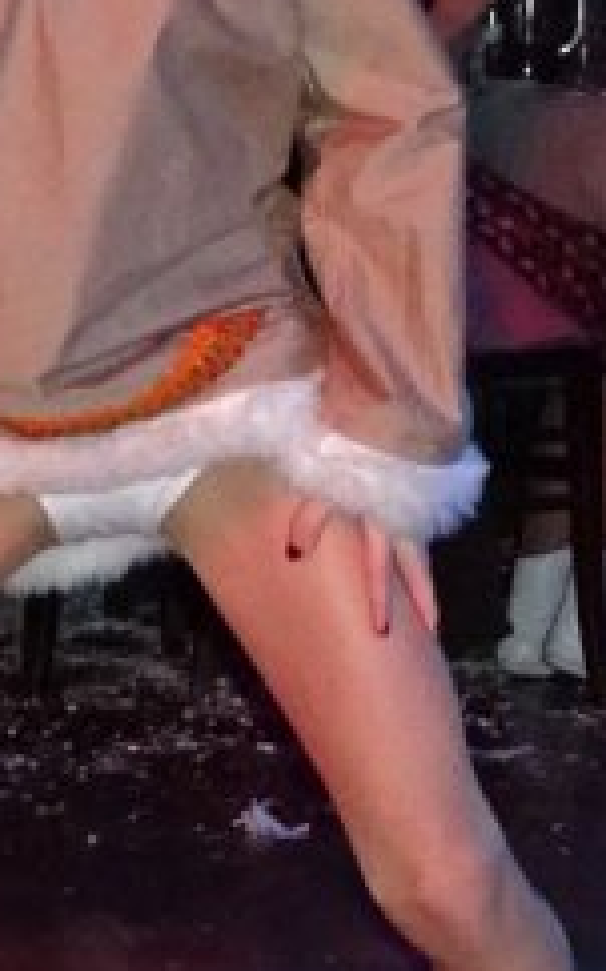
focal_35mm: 168
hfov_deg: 7.7
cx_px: 779
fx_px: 4445
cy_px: 341
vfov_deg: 12.5
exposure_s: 1/320
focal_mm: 5.43
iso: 800
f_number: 4
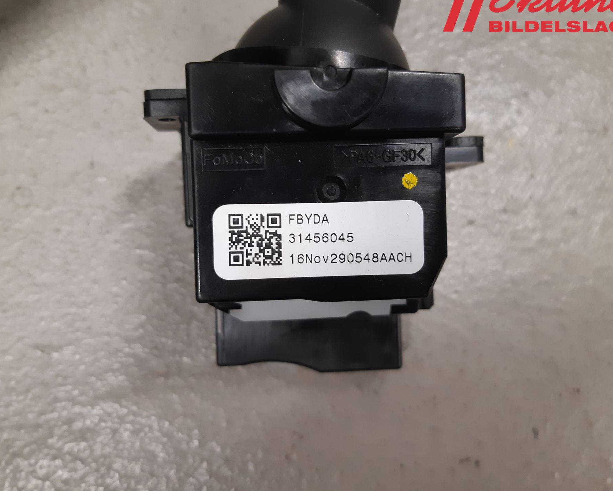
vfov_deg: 50.0
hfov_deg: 60.4
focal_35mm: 29
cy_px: 237
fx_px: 526
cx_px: 303
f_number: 1.7
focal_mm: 3.93
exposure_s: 1/50
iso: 160
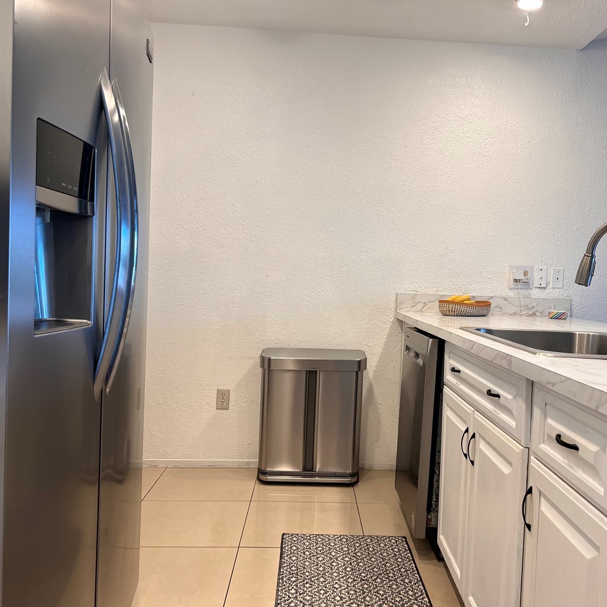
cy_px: 304
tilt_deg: -3.1
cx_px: 348
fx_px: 615
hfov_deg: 52.3
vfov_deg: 52.5
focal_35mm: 31
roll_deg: -2.8
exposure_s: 1/120
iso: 100
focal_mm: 5.7
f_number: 1.5
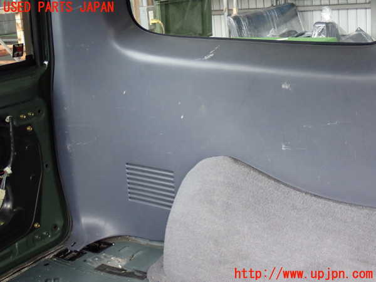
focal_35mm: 58
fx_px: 630
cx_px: 188
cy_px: 141
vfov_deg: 25.2
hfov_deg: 33.2
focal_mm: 10.35
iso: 800
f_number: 3.5
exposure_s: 1/50
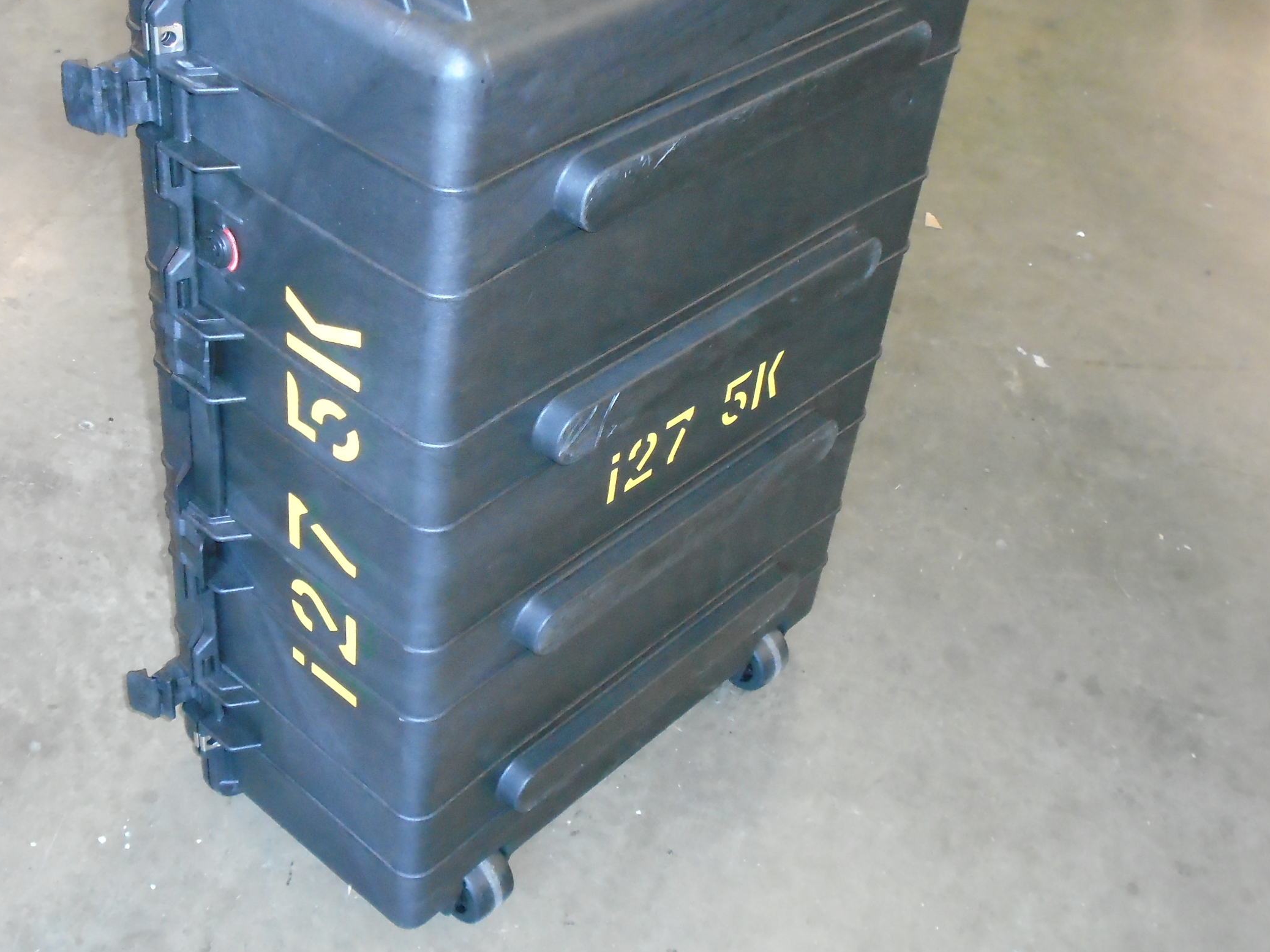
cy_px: 375
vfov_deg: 32.1
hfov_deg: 42.0
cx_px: 552
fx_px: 1651
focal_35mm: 45
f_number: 3.8
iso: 800
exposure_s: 1/40
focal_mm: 6.4
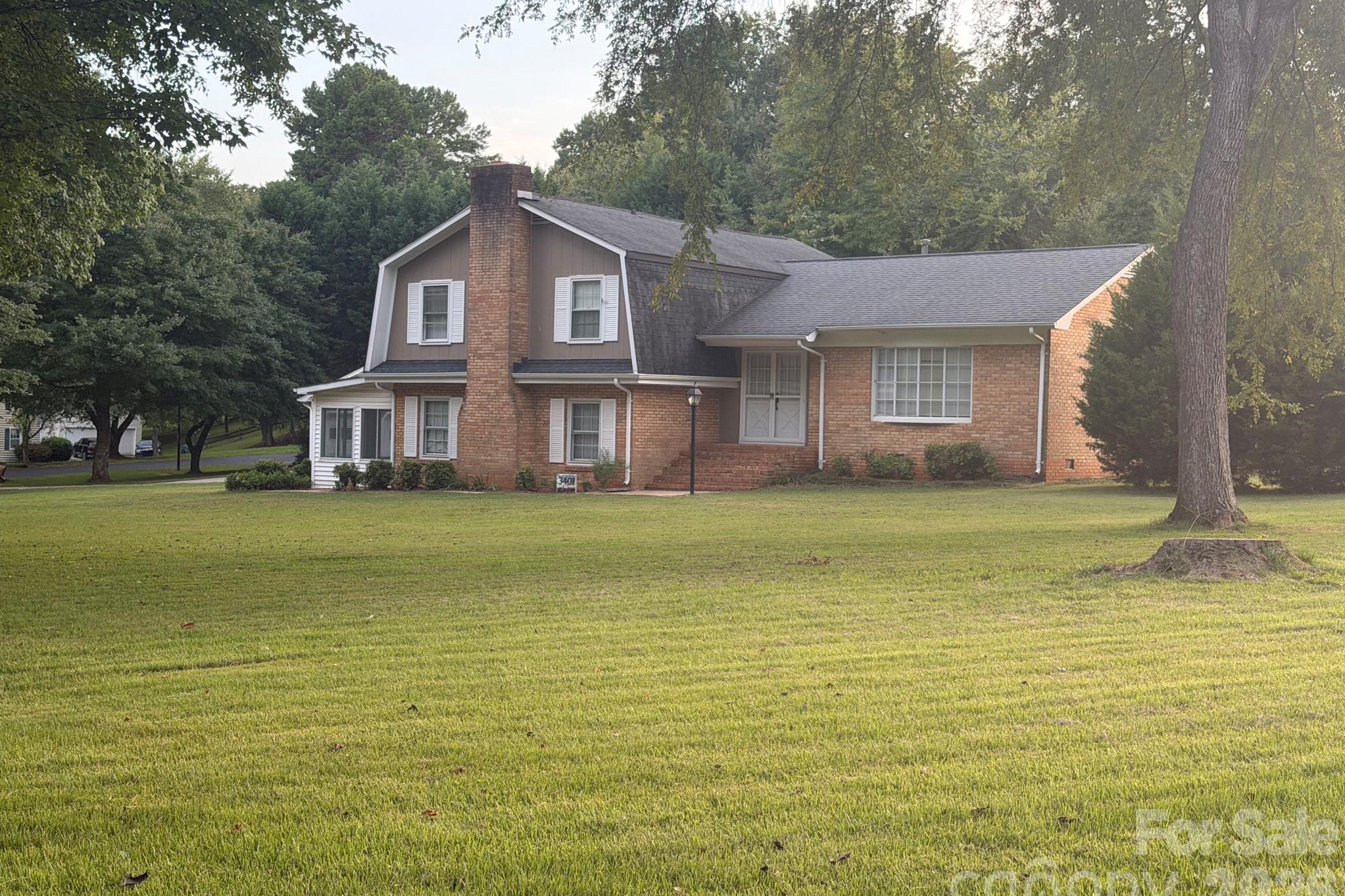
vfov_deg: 27.0
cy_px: 433
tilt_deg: -0.1
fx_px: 1868
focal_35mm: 50
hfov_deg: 39.6
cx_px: 672
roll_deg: -0.6
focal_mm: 6.76
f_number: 1.78
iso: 200
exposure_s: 1/236
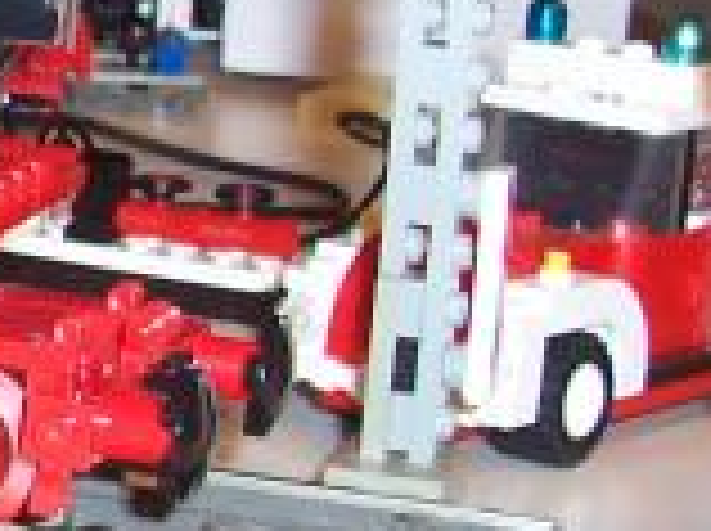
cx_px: -844
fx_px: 3425
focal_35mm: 167
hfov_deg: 10.6
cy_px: 88
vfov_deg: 8.8
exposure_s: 1/60
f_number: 2.8
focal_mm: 5.6
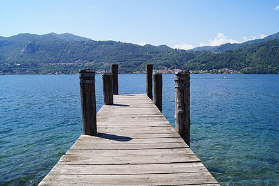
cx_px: 136
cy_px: 93
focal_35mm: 28
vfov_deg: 46.4
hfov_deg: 65.4
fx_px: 217
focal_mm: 18
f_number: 13
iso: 100
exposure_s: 1/125
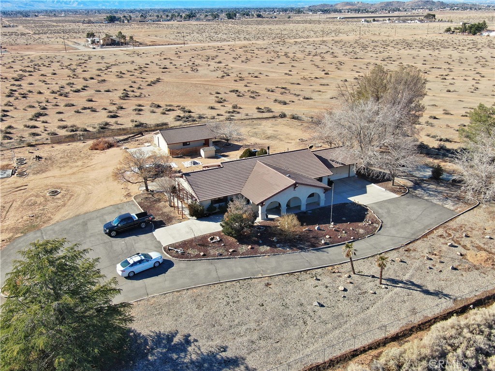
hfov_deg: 54.0
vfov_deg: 41.8
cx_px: 248
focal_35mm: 34
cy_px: 186
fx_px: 486
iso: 100
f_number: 3.2
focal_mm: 5.82
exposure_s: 1/500
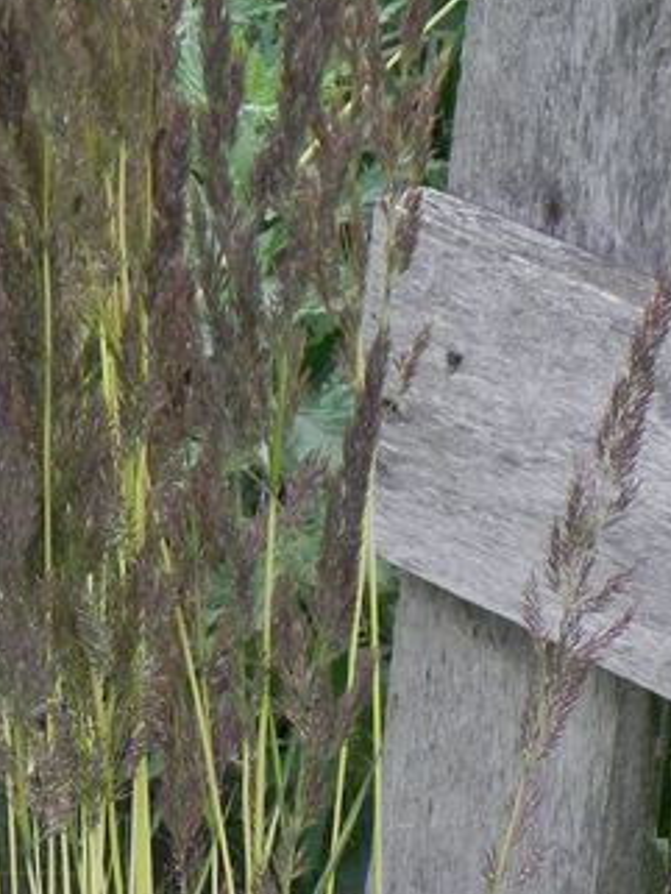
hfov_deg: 6.3
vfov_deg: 8.3
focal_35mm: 237
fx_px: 6121
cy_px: 649
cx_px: -25
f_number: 4.5
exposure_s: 1/80
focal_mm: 16.9
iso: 160
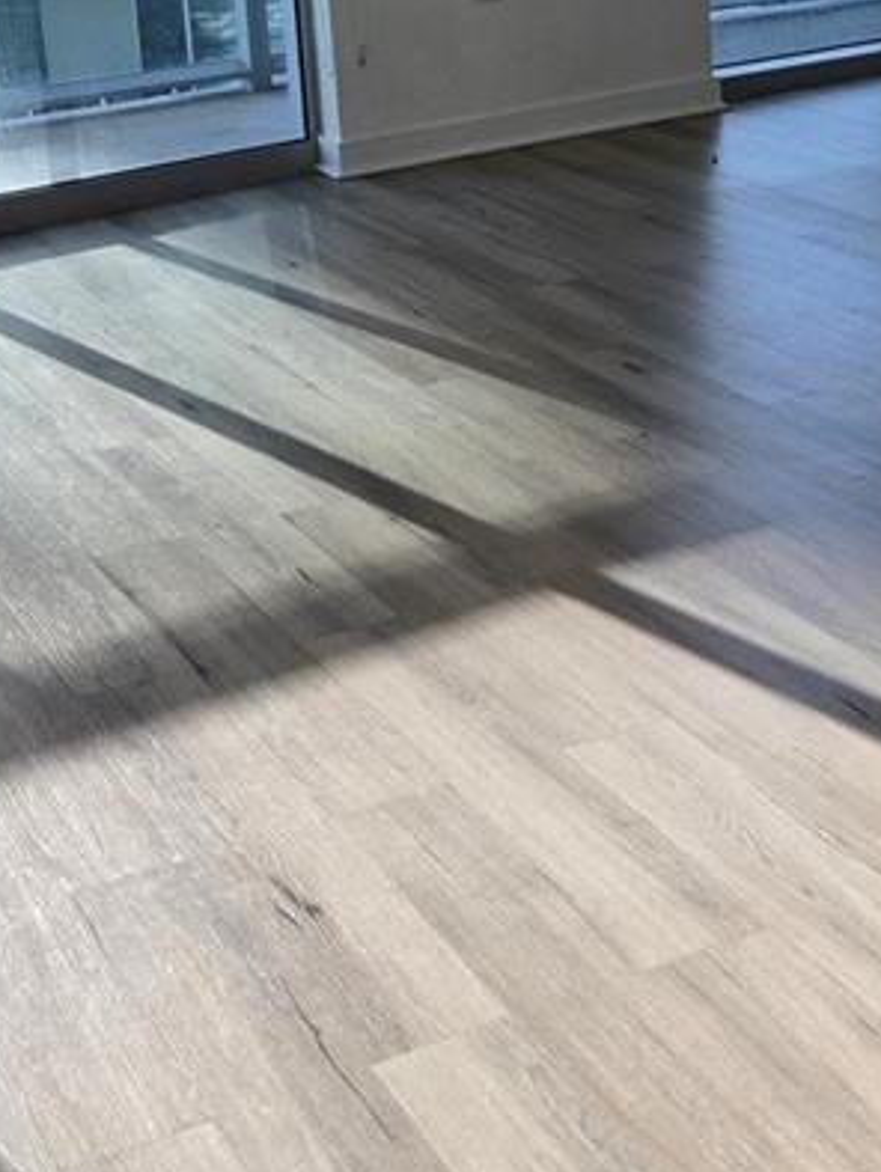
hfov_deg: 20.9
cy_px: 164
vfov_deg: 27.0
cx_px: 634
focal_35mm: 70
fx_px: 2373
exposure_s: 1/796
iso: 80
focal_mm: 5.4
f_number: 1.8
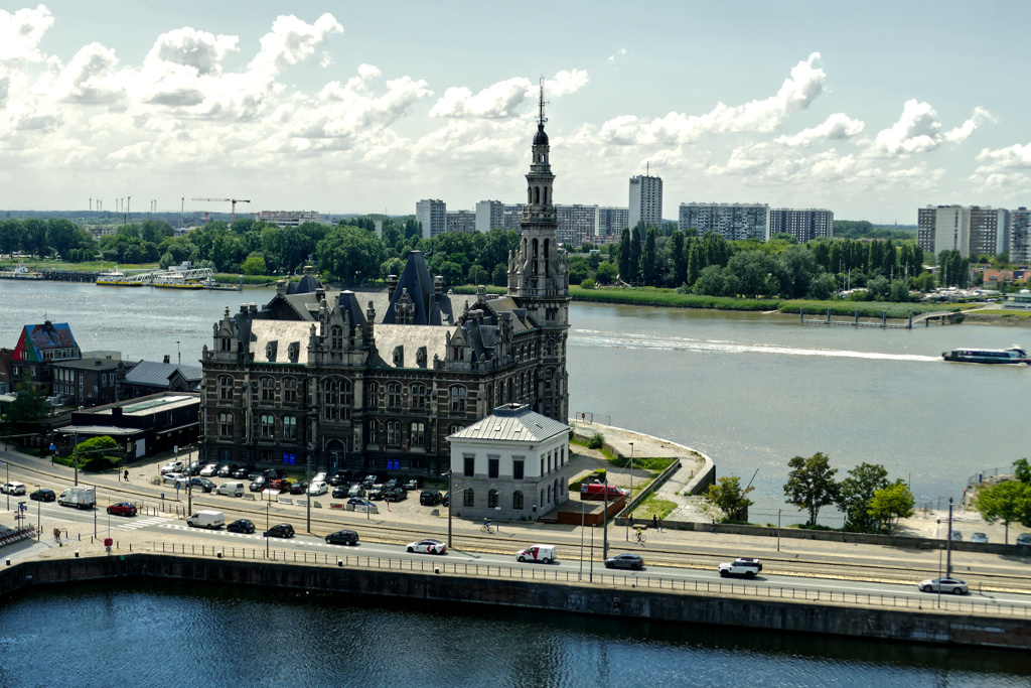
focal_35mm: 59
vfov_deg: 23.0
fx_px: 1690
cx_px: 516
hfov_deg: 33.9
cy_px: 344
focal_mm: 21.4
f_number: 3.5
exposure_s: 1/1600
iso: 125
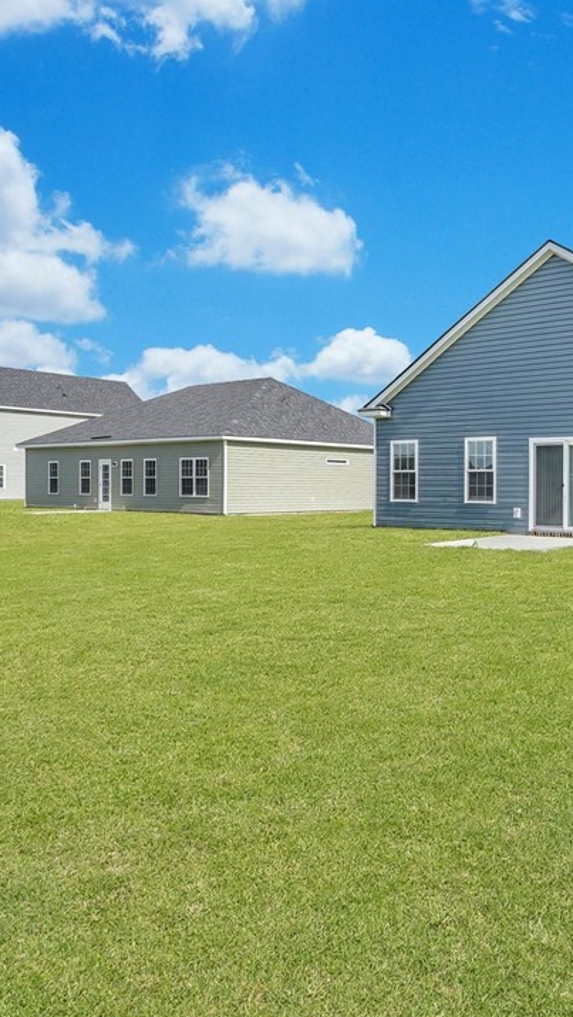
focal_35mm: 27
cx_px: 586
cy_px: 506
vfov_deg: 69.9
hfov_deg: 37.8
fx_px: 729
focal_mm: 17
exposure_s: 1/500
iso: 200
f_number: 9
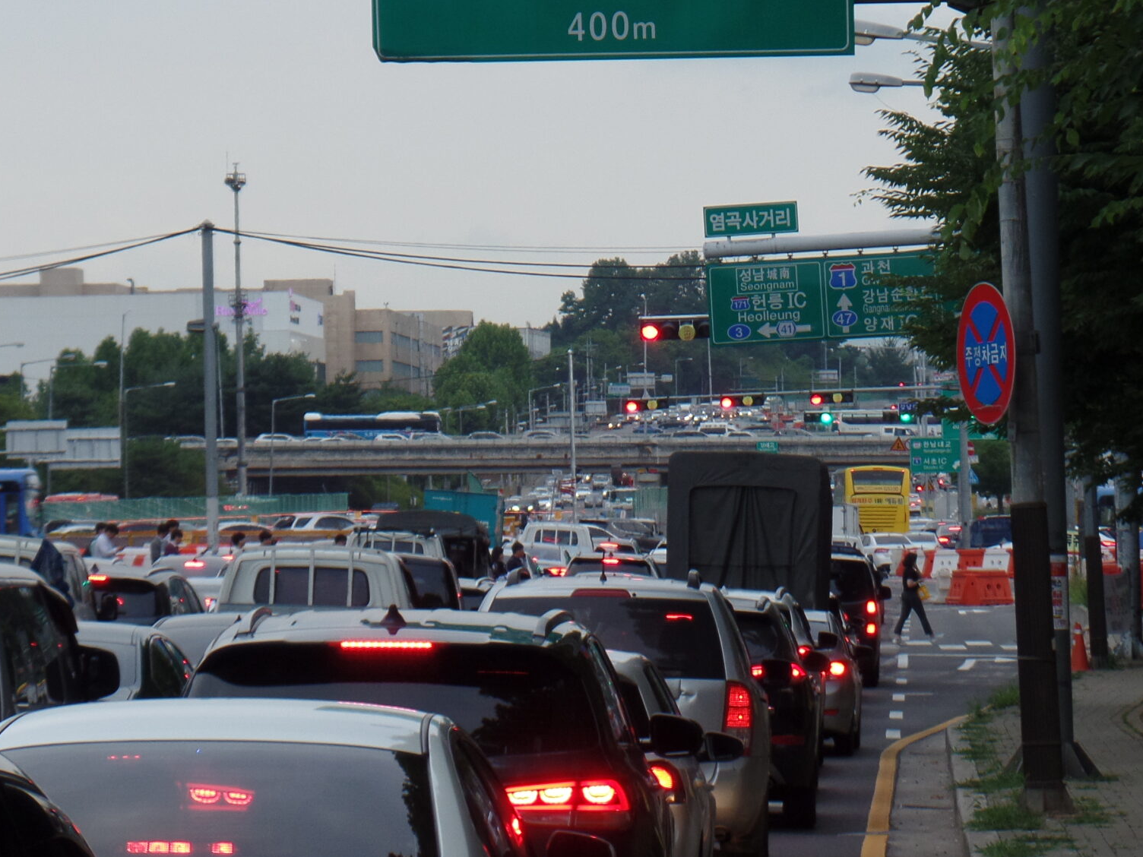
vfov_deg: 7.6
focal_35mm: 194
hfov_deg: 10.2
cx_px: 573
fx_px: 6406
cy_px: 217
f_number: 4
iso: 80
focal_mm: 20.3
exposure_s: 1/60
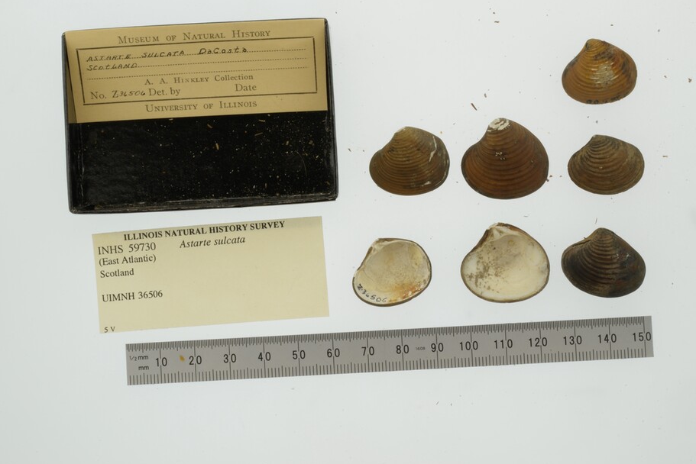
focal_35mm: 79
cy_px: 168
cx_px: 372
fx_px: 1528
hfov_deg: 25.7
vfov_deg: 17.3
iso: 100
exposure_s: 1/10
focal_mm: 60
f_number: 32
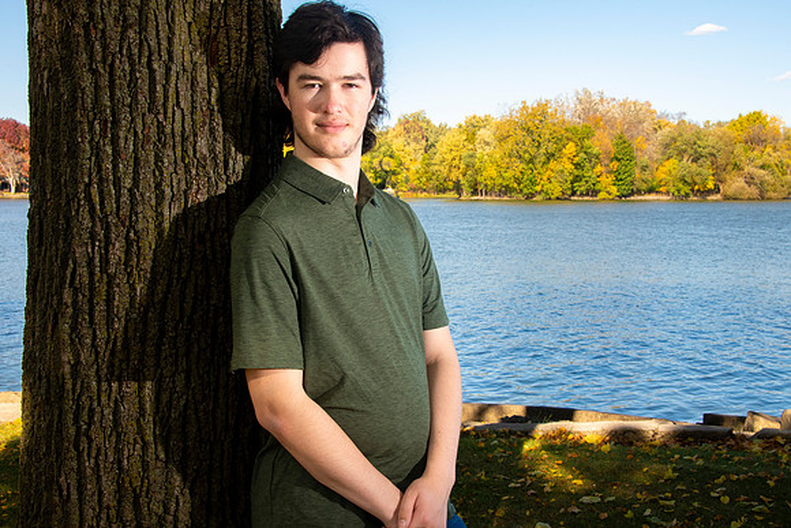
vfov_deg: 26.6
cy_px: 264
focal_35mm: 51
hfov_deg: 39.1
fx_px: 1114
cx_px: 396
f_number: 14
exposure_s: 1/160
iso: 800
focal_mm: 45
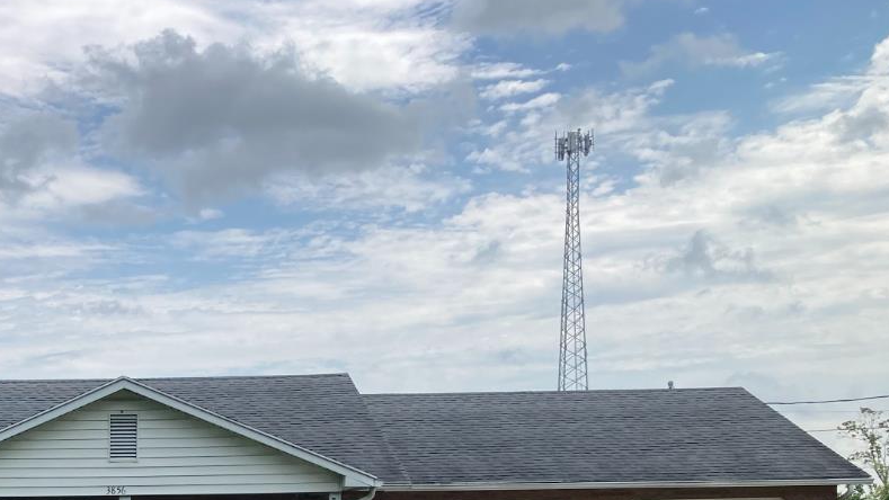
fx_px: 1367
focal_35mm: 58
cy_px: 605
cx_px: 81
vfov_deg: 19.5
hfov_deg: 34.0
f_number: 1.8
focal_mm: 3.99
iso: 20
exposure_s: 1/2088
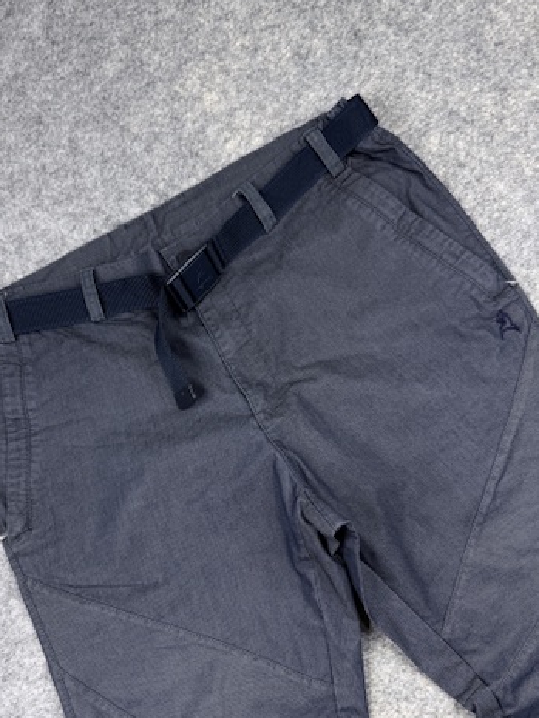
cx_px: 230
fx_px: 685
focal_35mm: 33
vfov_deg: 54.5
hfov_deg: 42.9
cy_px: 462
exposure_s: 1/100
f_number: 1.78
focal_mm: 6.76
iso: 64
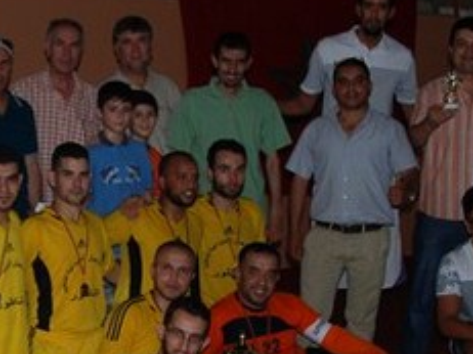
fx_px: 1202
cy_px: 241
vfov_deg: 16.7
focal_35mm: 88
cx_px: 80
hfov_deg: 21.9
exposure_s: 1/60
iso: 200
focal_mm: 22
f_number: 3.8
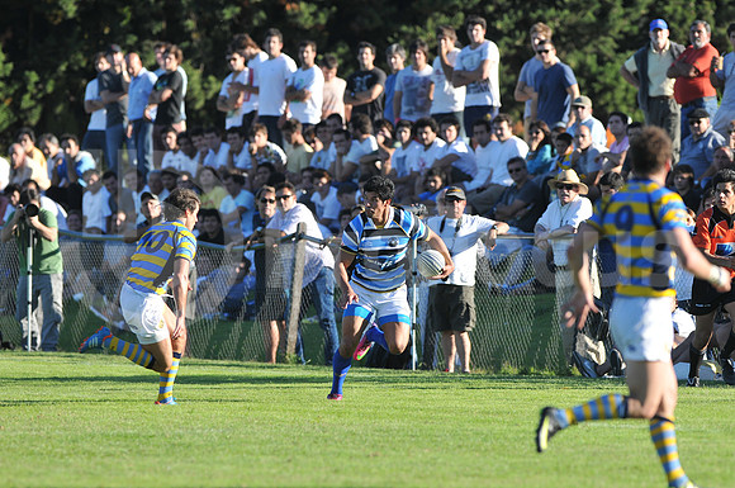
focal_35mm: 450
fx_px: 9175
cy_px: 244
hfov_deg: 4.6
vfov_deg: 3.0
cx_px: 368
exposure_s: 1/1000
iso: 200
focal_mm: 300
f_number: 3.5
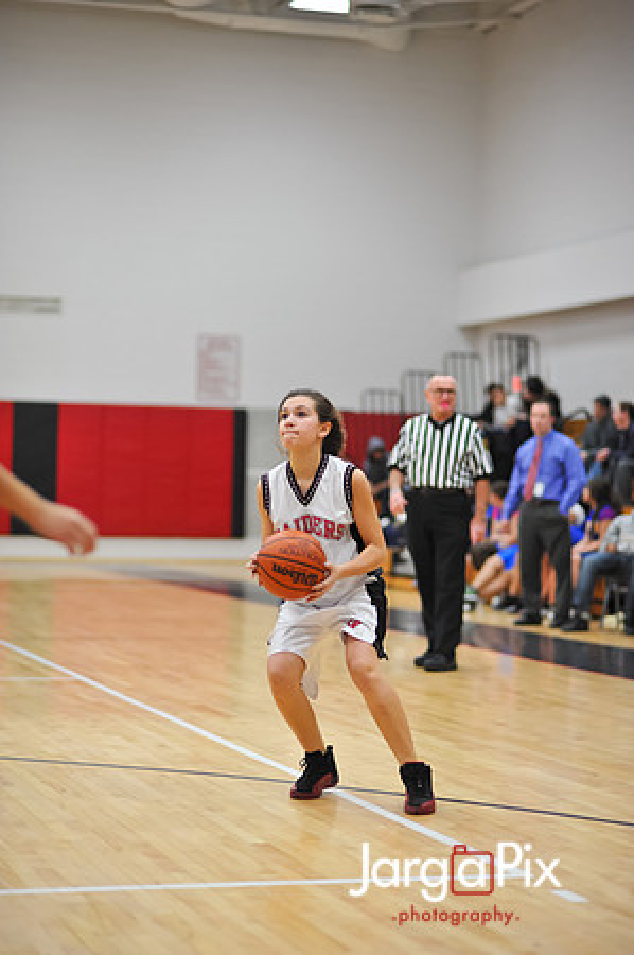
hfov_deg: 16.0
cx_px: 317
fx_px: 2250
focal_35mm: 85
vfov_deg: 23.9
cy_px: 478
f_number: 2
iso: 1400
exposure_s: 1/500
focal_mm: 85
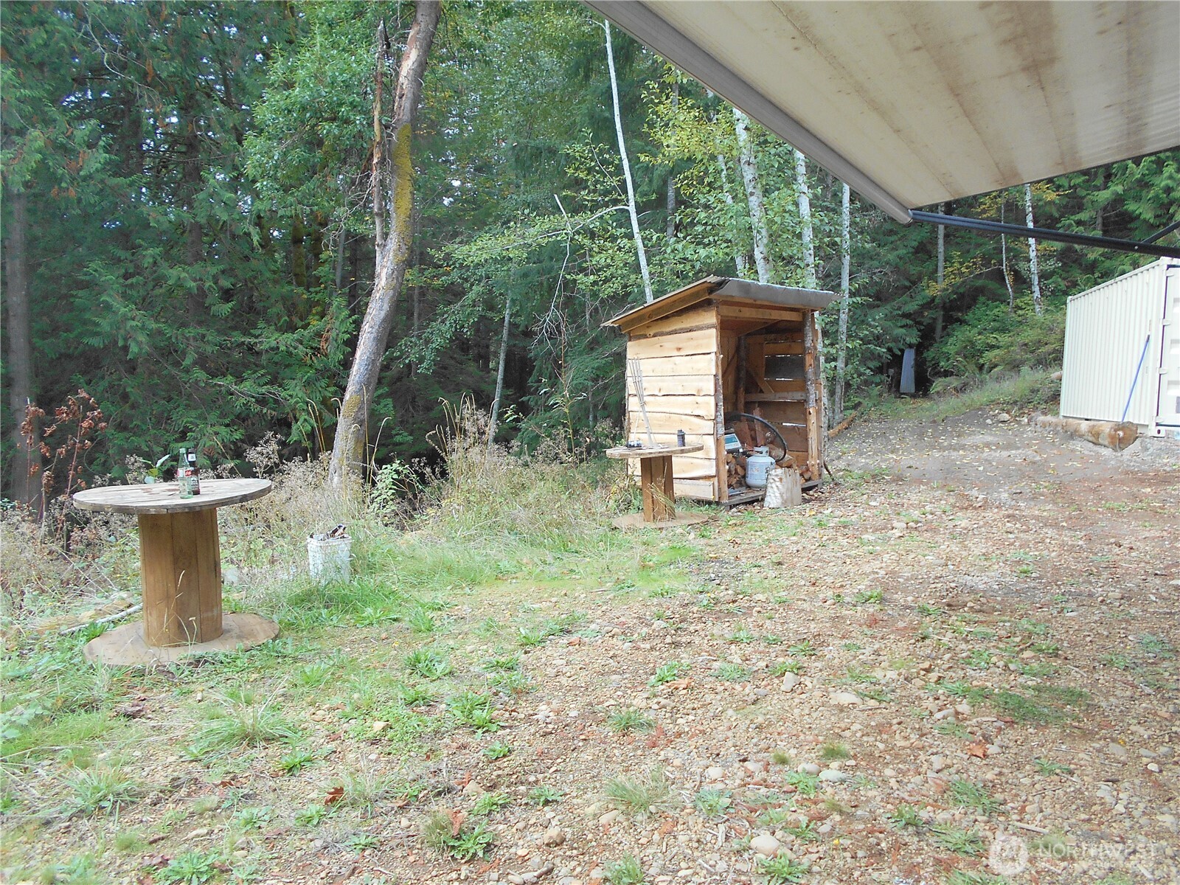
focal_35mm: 26
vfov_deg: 53.1
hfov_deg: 67.3
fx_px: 886
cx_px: 590
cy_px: 442
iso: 80
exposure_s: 1/80
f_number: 3.2
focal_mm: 4.6
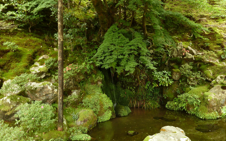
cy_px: 86
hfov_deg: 61.0
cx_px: 128
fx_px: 191
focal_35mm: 31
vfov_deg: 40.4
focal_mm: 4.1
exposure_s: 1/8
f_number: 3.3
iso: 80
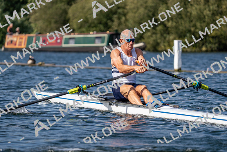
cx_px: 114
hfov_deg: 8.1
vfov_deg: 5.4
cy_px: 76
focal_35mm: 255
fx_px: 1608
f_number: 5.6
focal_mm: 255
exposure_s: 1/1600
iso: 160
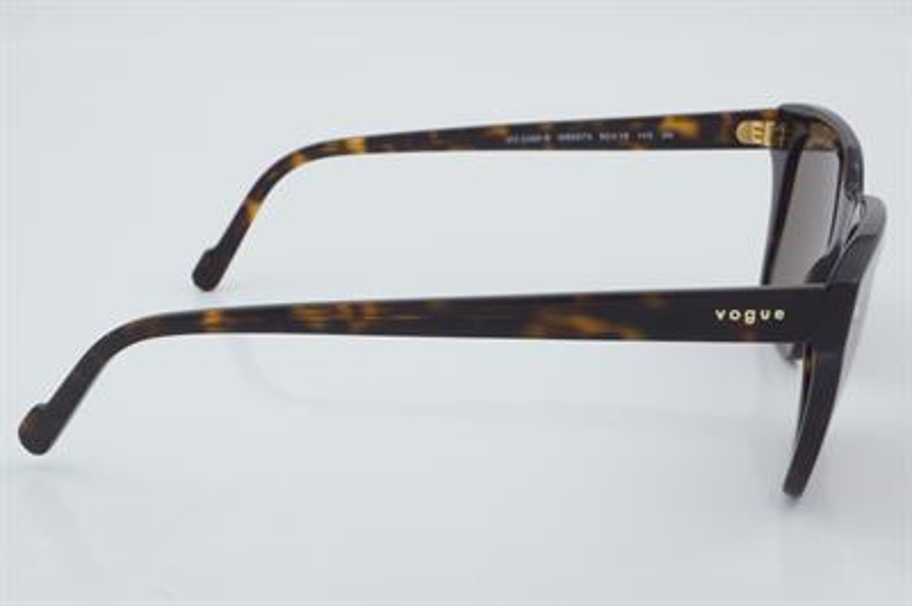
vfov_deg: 20.1
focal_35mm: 68
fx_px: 1709
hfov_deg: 29.9
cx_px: 456
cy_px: 303
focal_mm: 45
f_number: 32
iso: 100
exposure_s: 1/4
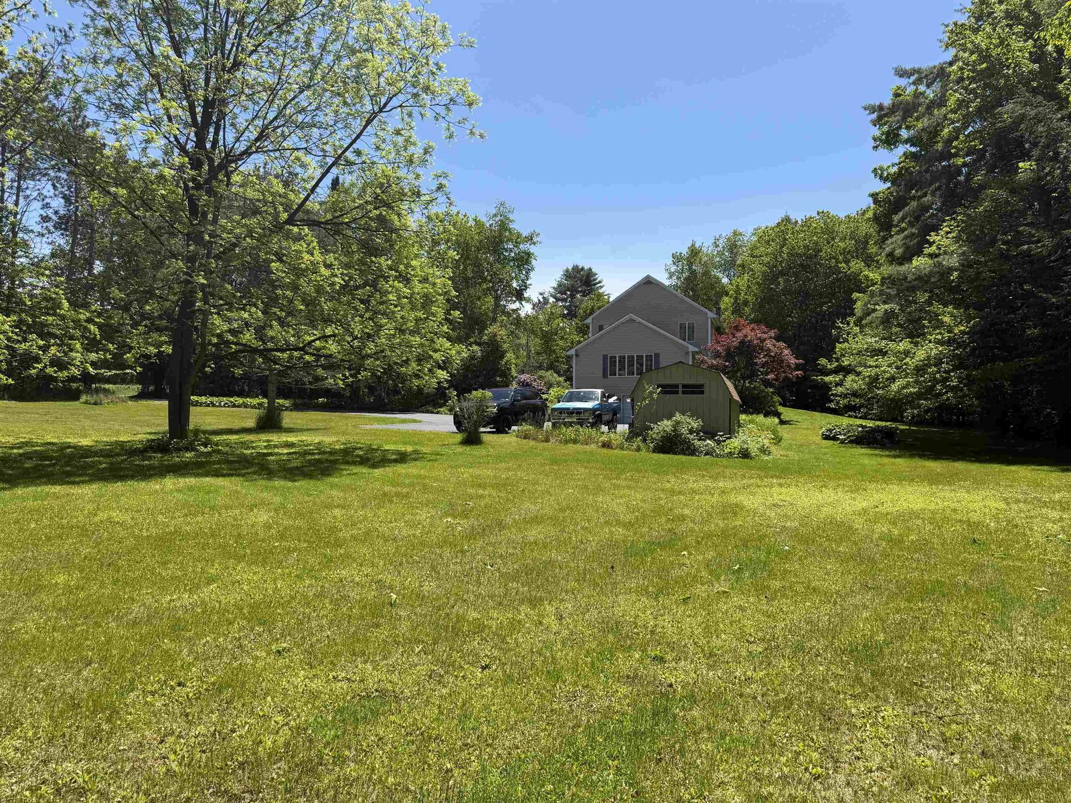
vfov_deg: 56.8
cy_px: 402
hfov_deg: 71.6
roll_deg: +0.1
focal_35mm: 24
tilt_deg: +1.0
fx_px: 743
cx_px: 536
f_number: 1.78
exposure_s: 1/3425
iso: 80
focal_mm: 6.76
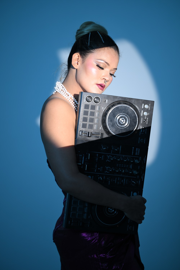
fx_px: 787
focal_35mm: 105
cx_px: 90
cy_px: 135
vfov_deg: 19.5
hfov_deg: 13.0
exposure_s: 1/160
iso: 100
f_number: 2.8
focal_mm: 105
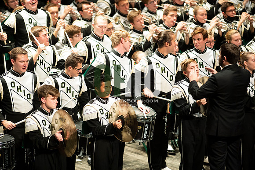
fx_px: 2124
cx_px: 128
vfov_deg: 4.6
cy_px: 85
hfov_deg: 6.9
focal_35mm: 300
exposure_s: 1/500
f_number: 2.8
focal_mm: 300
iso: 3200
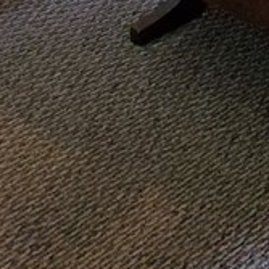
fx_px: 1240
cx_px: 585
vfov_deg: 10.1
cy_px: -454
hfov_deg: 11.0
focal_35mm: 141
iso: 320
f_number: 2.4
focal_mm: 4.3
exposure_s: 1/59
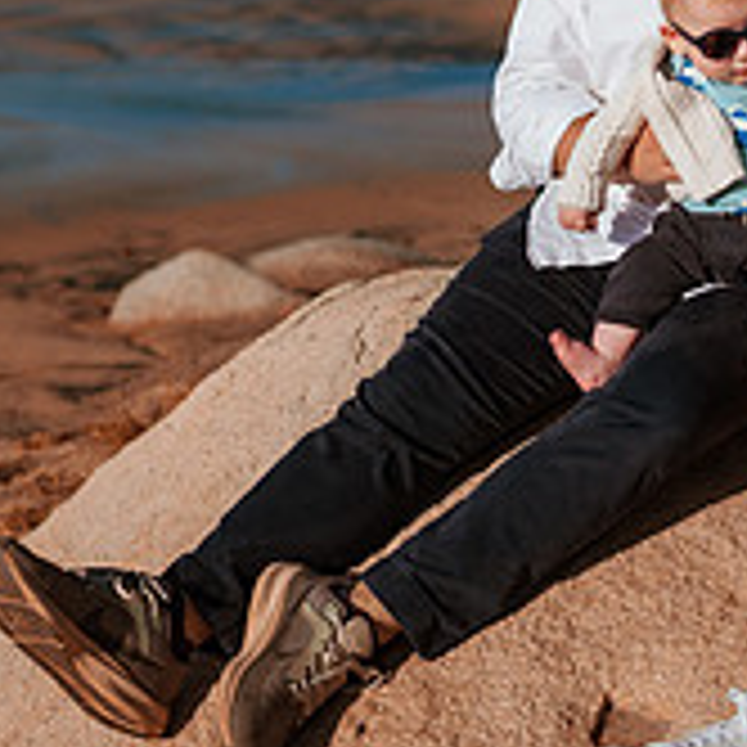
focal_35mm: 104
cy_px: 187
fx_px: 2539
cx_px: 500
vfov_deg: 16.6
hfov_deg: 16.7
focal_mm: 35
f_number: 2
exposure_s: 1/8000
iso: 50
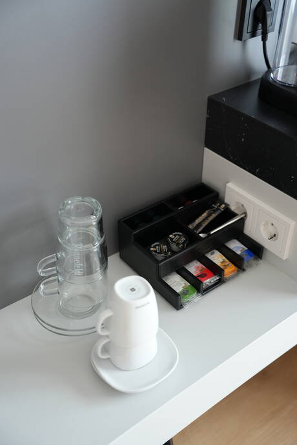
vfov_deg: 48.5
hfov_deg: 33.4
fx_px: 495
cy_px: 222
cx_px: 148
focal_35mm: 40
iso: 2000
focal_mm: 40
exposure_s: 1/160
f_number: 2.8
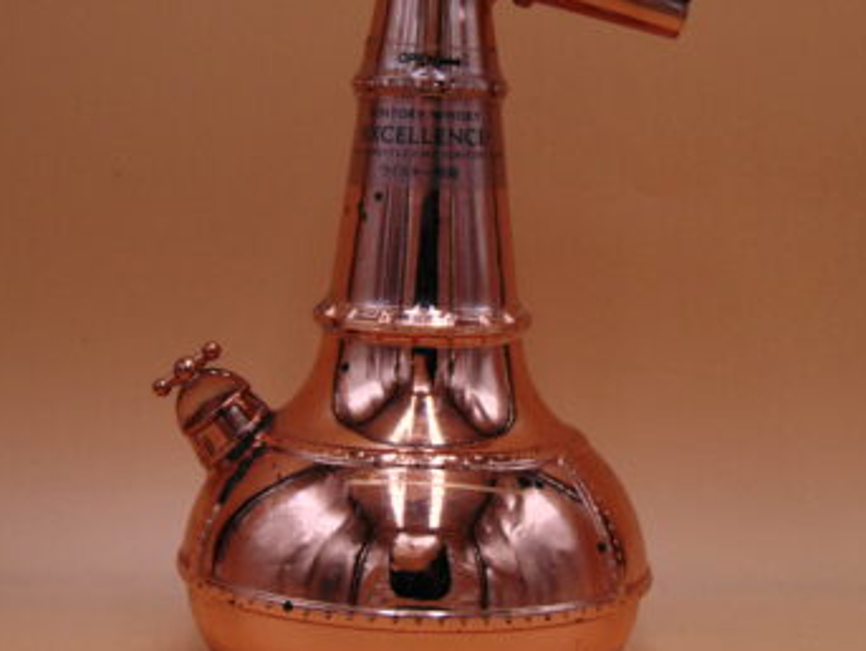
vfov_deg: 16.6
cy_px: 322
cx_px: 412
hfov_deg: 22.0
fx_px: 2229
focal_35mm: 89
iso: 80
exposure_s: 1/500
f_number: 3.7
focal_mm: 12.8
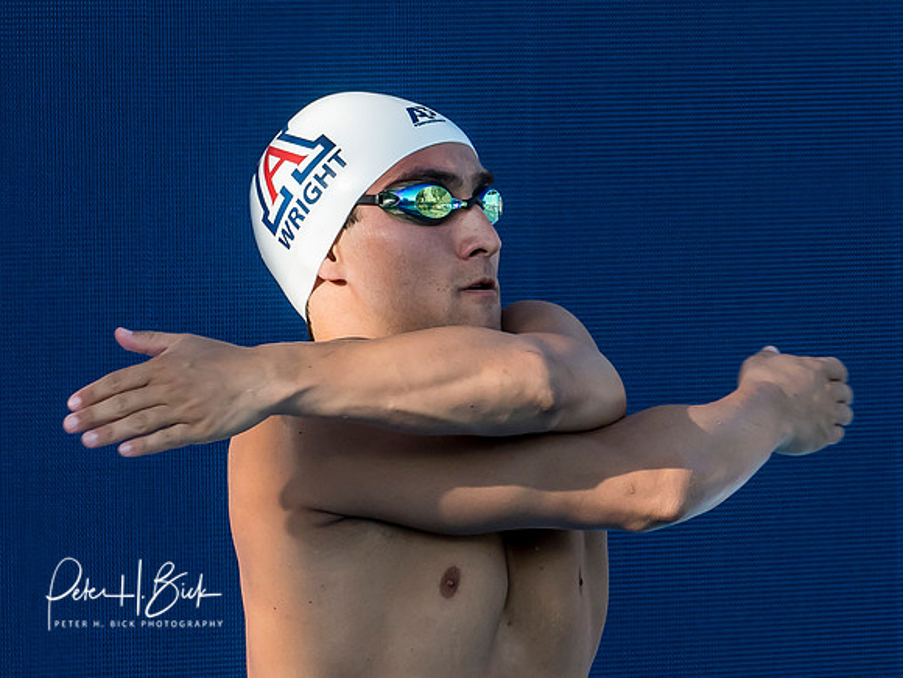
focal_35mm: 807
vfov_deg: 1.8
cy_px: 394
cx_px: 434
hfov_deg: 2.5
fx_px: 21059
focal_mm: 200
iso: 640
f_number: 6.3
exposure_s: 1/1250
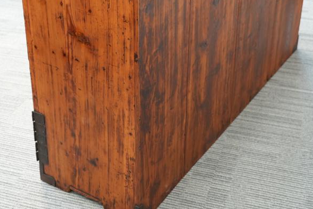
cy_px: 35
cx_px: 166
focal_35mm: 59
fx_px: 513
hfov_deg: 33.9
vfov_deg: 22.6
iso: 1600
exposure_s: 1/40
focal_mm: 32
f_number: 4
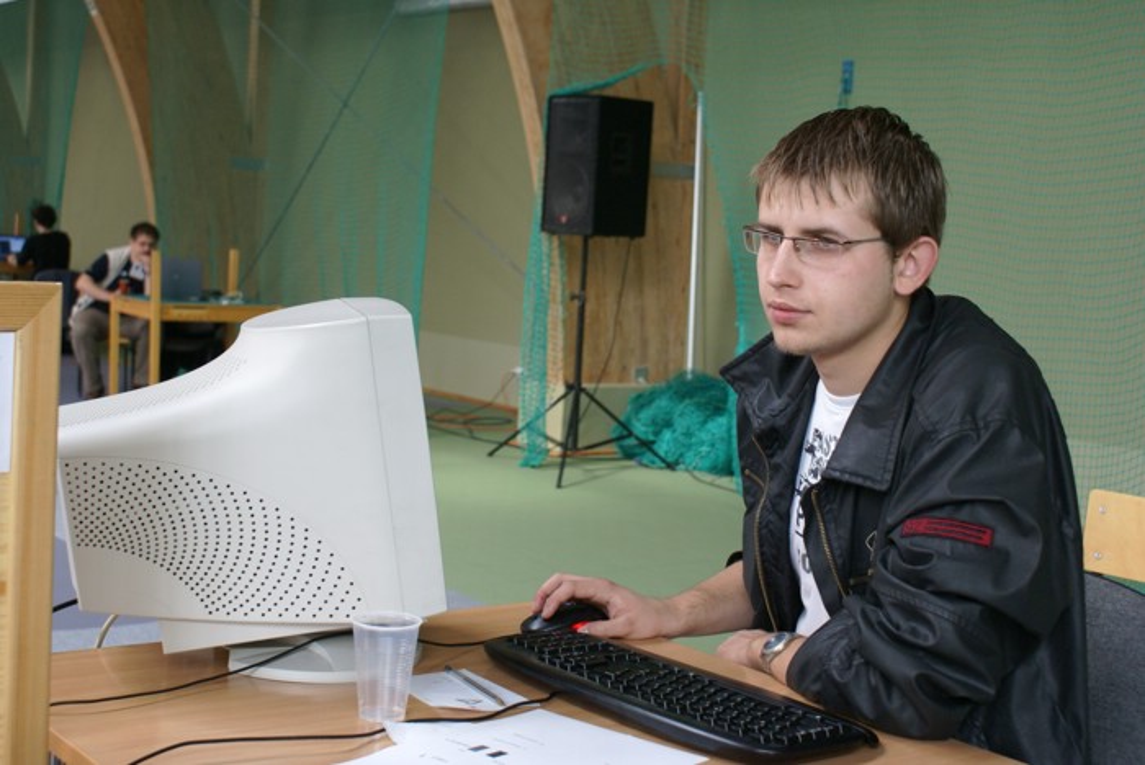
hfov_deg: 37.8
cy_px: 382
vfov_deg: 25.8
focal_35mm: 52
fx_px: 1671
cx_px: 572
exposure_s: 1/30
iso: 400
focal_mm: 35
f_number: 5.6
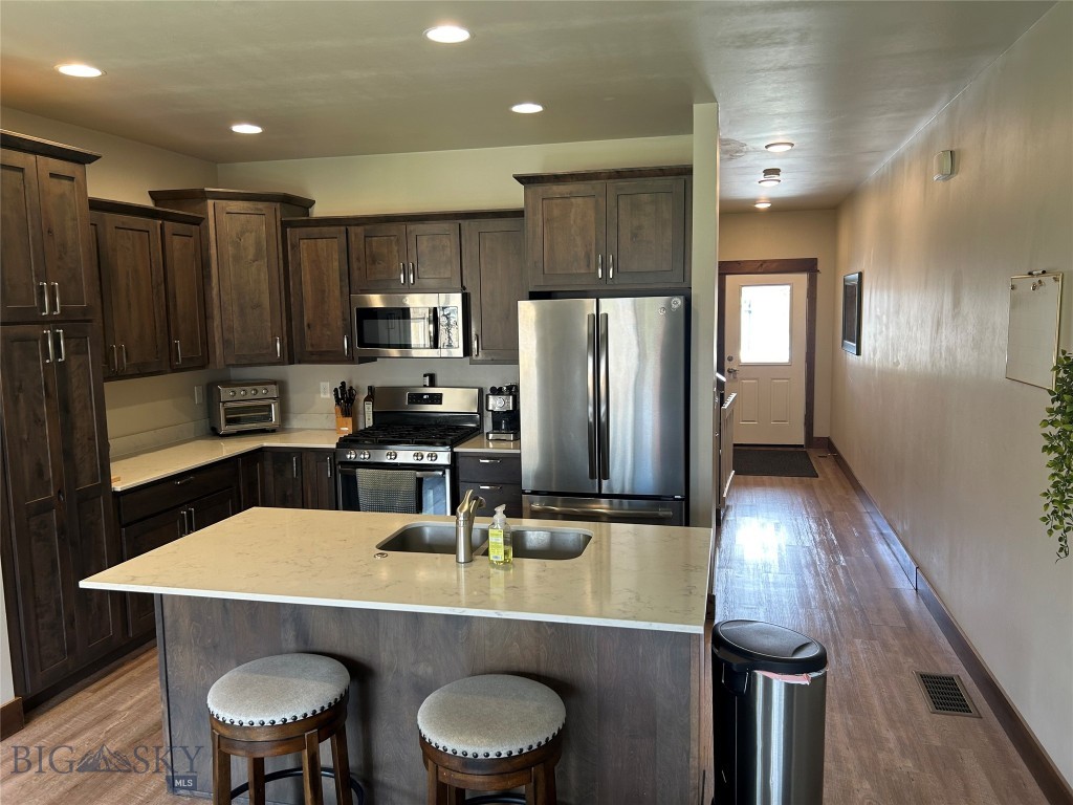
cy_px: 402
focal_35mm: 26
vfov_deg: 53.1
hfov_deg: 67.3
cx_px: 536
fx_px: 806
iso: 64
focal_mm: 5.7
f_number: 1.5
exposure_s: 1/60
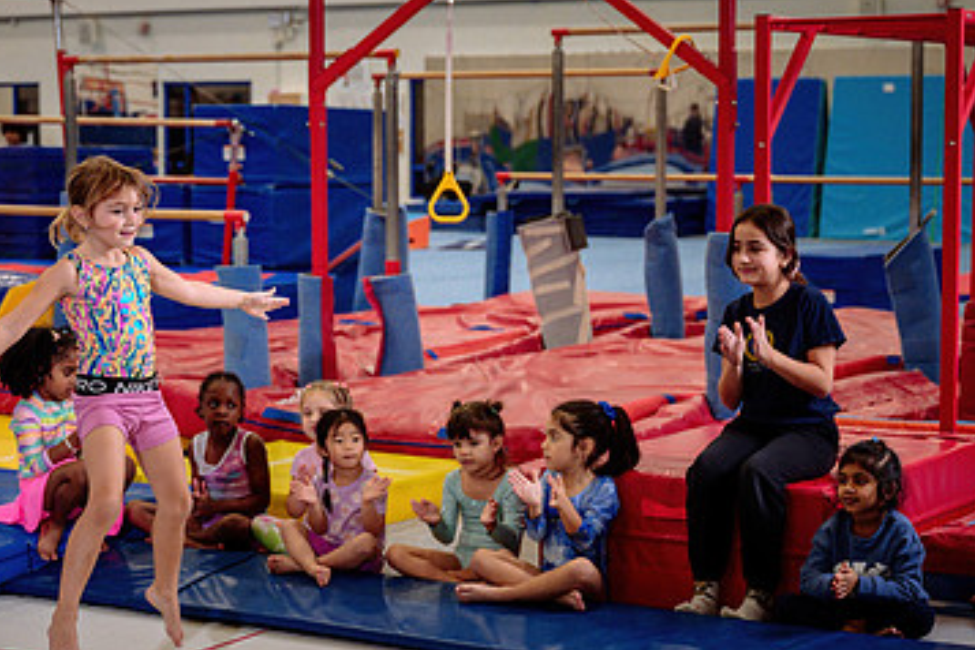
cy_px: 403
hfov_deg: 26.0
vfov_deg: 17.5
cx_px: 470
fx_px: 2112
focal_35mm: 78
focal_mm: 48
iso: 1600
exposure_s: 1/400
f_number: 3.5
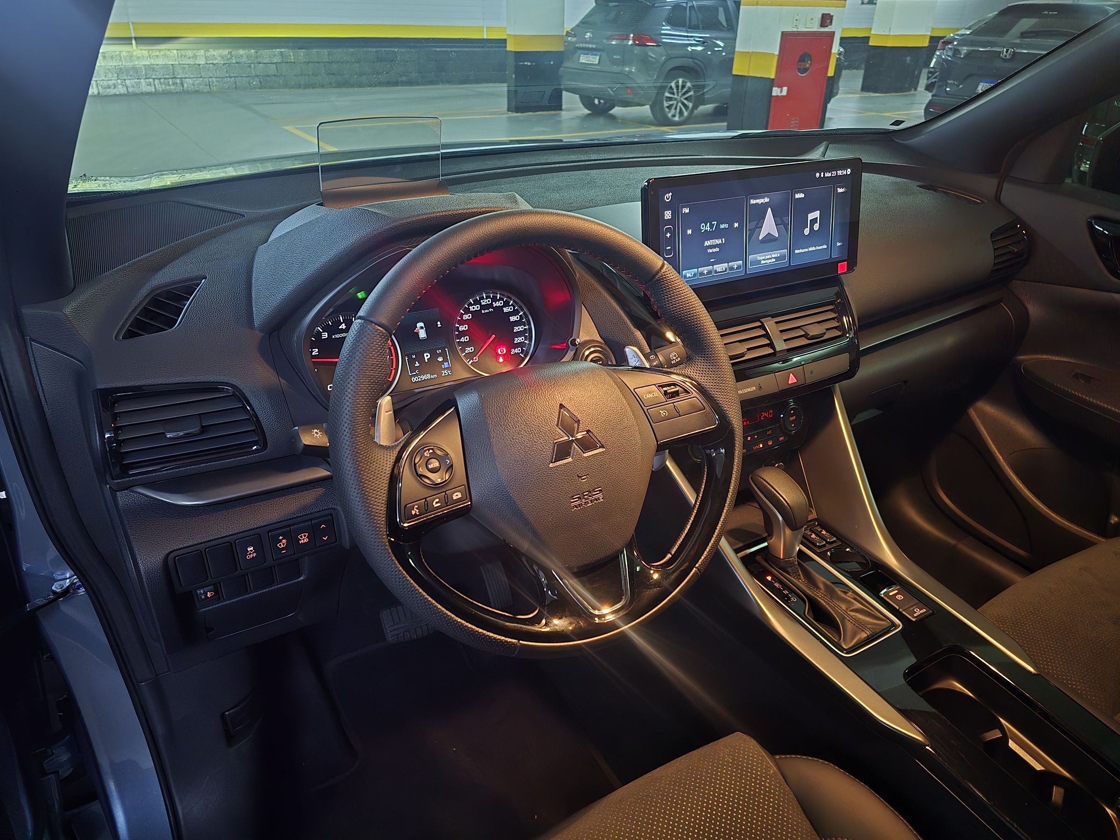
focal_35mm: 23
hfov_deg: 73.9
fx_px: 744
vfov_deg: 58.9
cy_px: 420
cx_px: 560
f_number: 1.7
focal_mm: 6.3
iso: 2500
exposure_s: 1/30
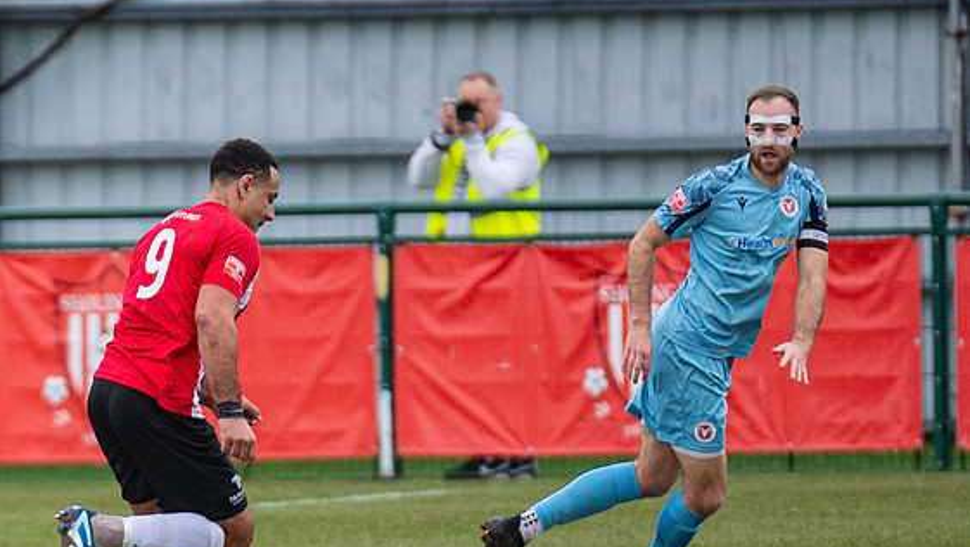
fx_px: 27041
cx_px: -110
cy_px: 402
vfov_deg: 1.2
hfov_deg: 2.1
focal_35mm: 1051
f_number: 2.8
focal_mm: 300
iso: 1000
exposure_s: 1/1250
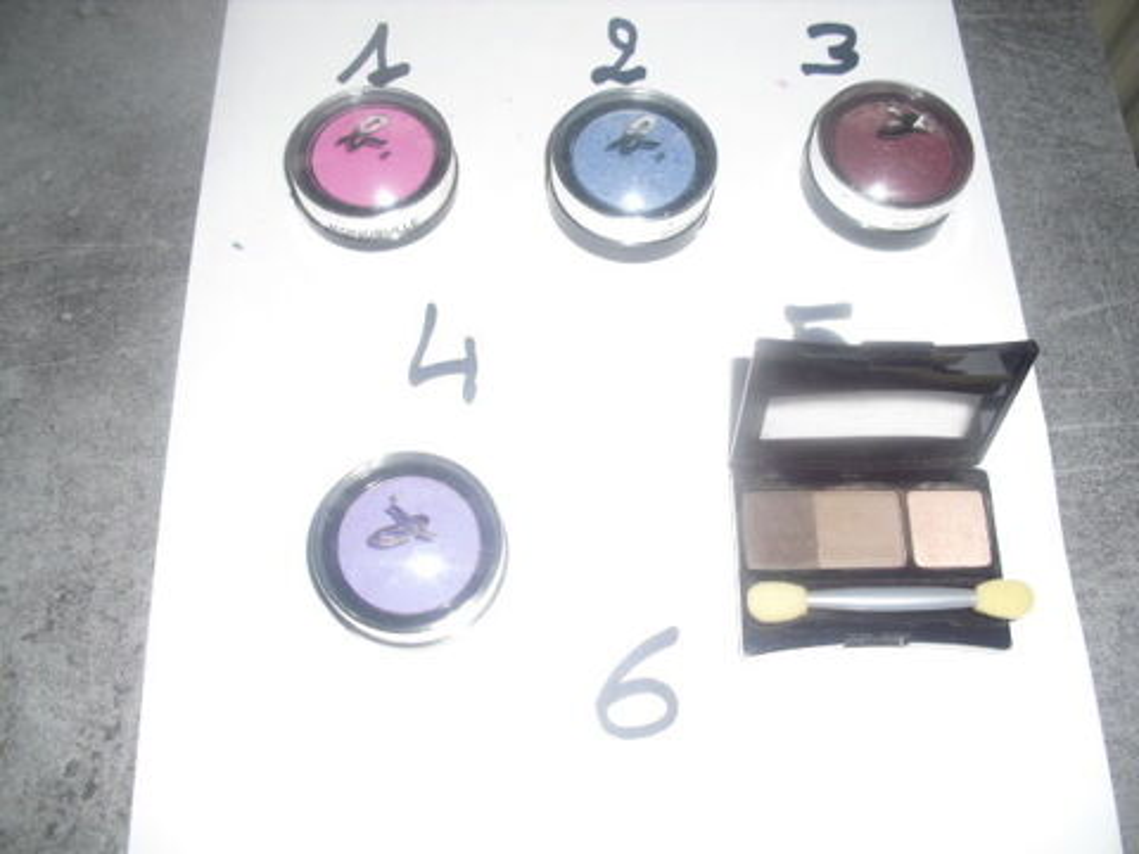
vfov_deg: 39.7
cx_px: 570
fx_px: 1185
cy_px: 427
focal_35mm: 36
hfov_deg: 51.4
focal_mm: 6.3
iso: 64
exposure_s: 1/100
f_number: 3.1
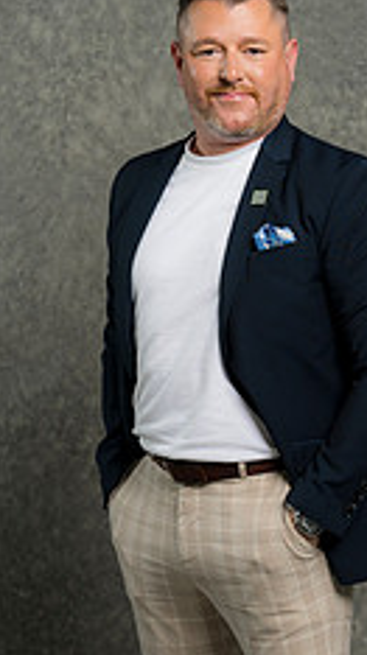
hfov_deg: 10.9
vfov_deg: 19.2
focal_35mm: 111
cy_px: 465
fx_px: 1927
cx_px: 258
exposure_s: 1/160
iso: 125
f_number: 4
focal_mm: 55
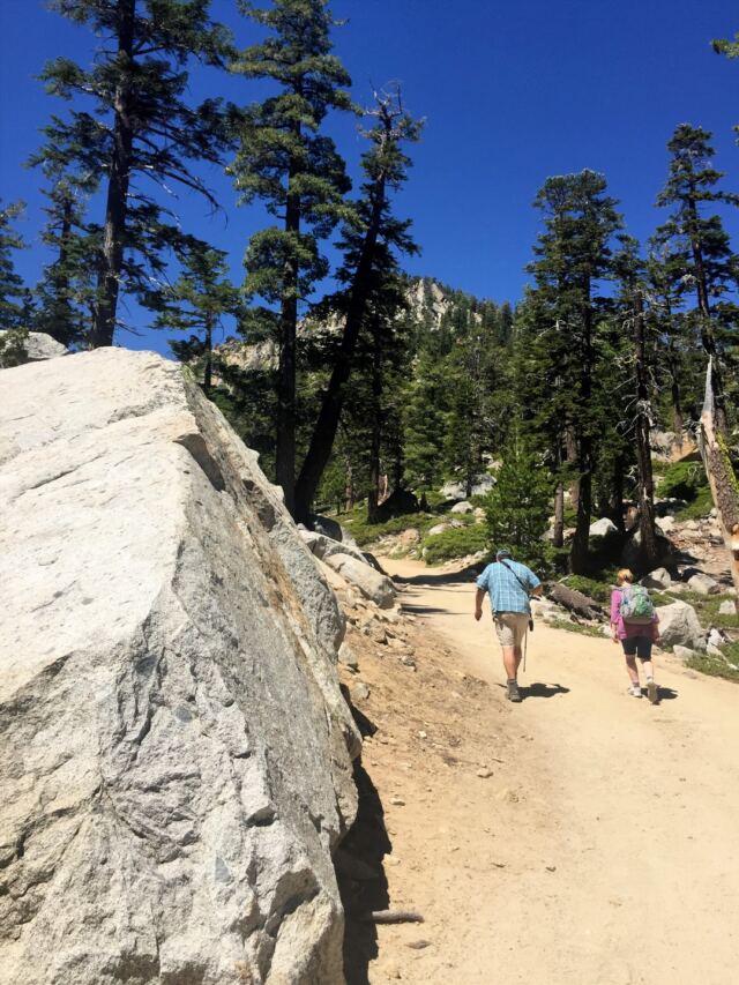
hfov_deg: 48.2
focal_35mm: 29
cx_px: 370
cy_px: 492
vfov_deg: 61.7
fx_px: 825
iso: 32
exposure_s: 1/2198
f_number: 2.2
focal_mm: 4.15
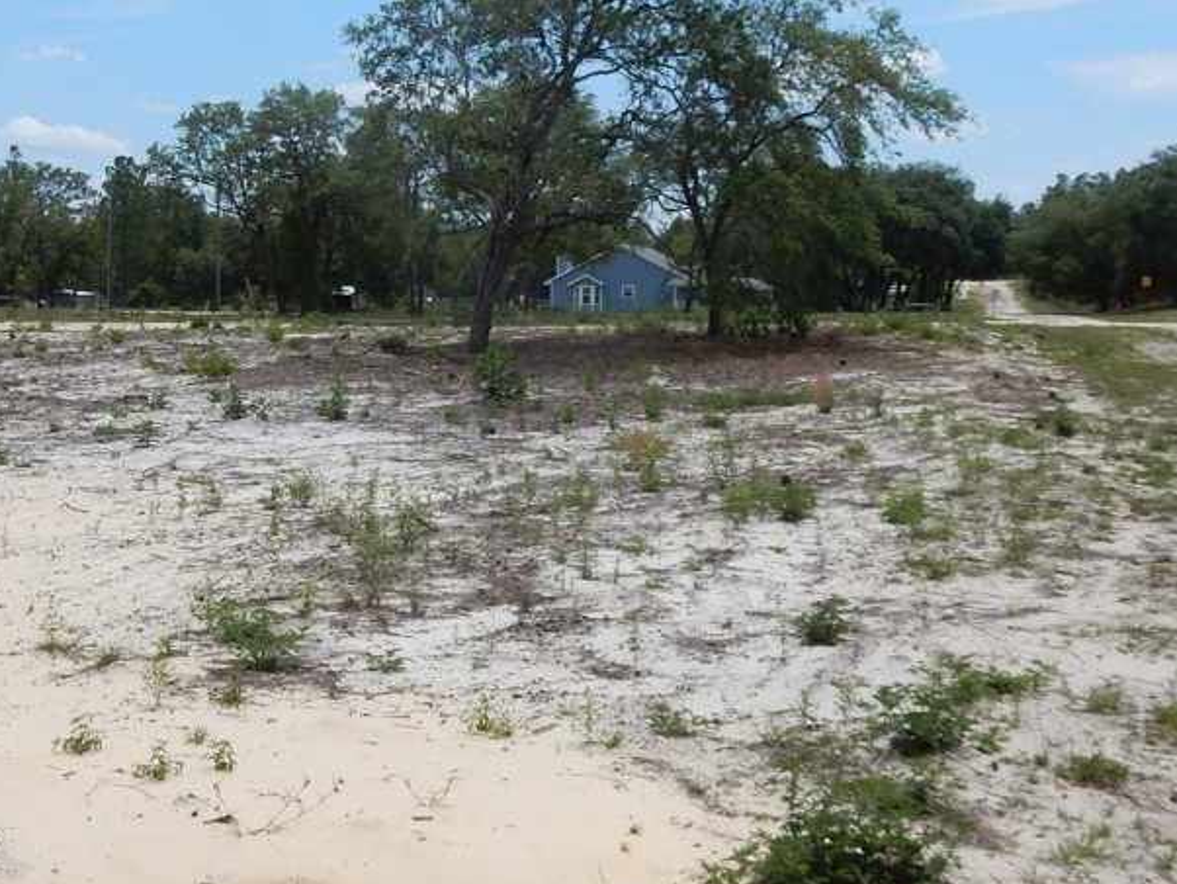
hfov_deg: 37.4
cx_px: 489
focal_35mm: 51
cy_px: 280
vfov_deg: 28.4
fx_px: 1735
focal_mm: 5.4
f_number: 4
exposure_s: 1/1600
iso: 125
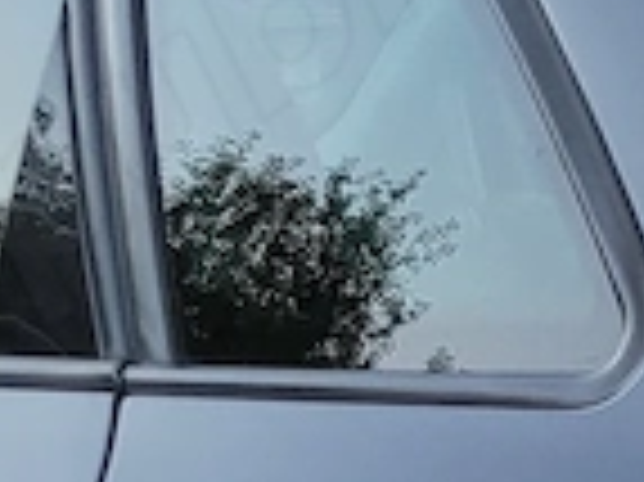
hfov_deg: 10.5
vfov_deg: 7.6
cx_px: 973
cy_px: 1140
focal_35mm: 182
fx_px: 3383
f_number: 1.8
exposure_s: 1/100
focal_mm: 5.4
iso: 250
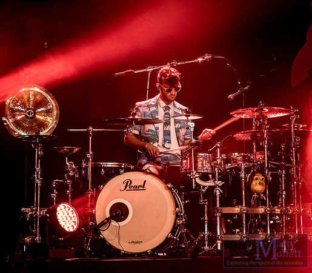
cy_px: 118
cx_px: 177
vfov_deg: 17.3
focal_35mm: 94
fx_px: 895
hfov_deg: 19.8
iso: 800
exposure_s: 1/125
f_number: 4
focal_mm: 35
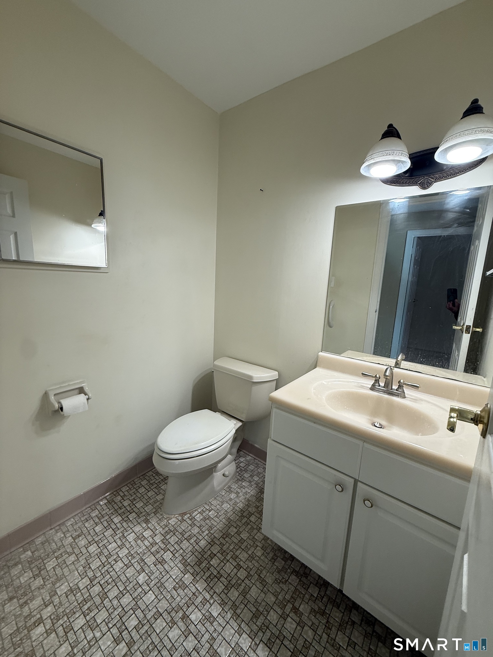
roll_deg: -3.4
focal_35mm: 14
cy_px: 328
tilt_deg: -10.6
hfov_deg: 85.7
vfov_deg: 102.1
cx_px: 246
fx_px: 266
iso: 125
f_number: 2.2
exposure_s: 1/120
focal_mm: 2.22
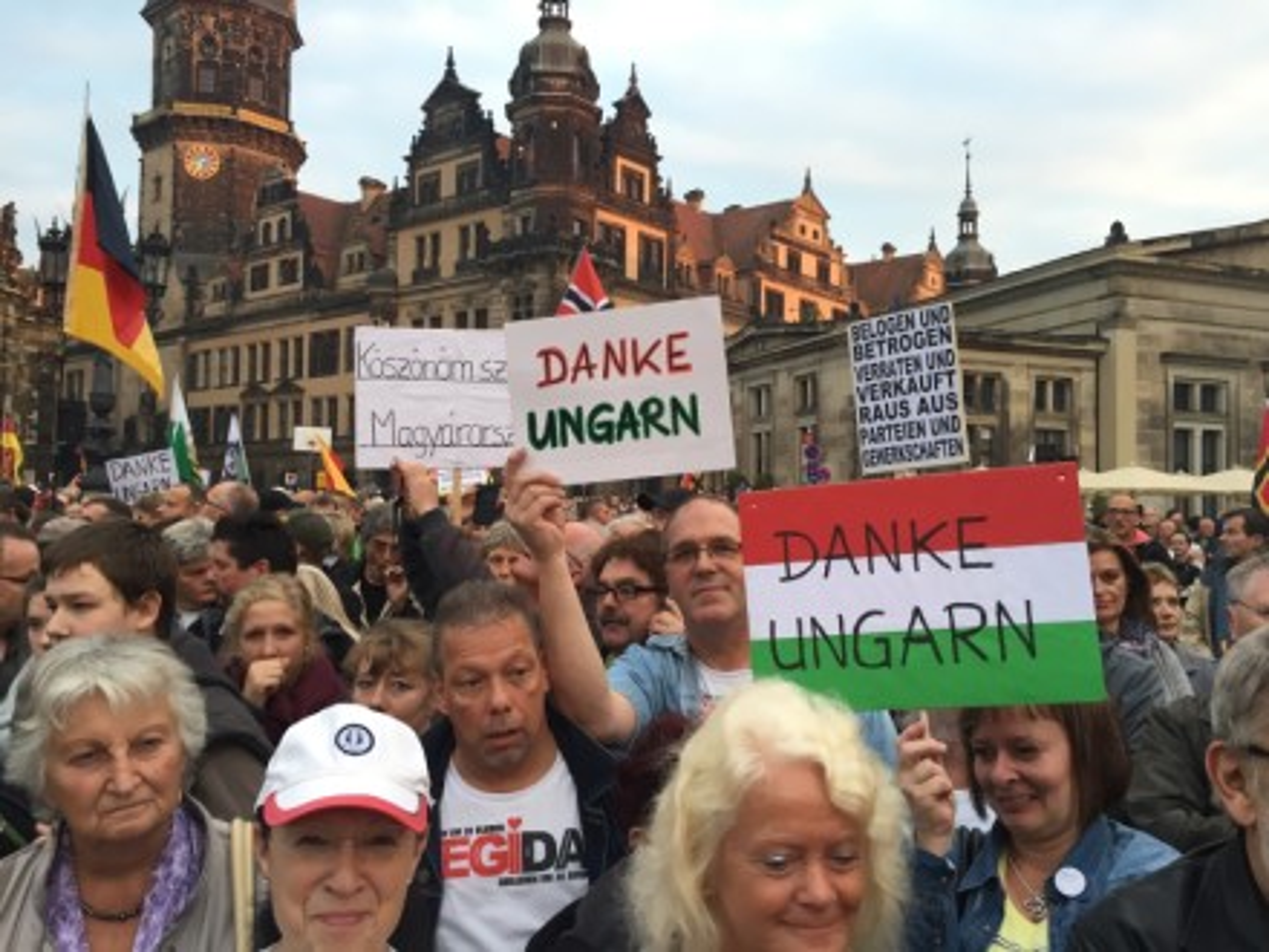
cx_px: 634
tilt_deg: +0.5
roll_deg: -0.8
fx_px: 1063
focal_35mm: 29
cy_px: 476
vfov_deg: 48.2
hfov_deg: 61.7
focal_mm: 4.15
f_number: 2.2
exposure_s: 1/40
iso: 32
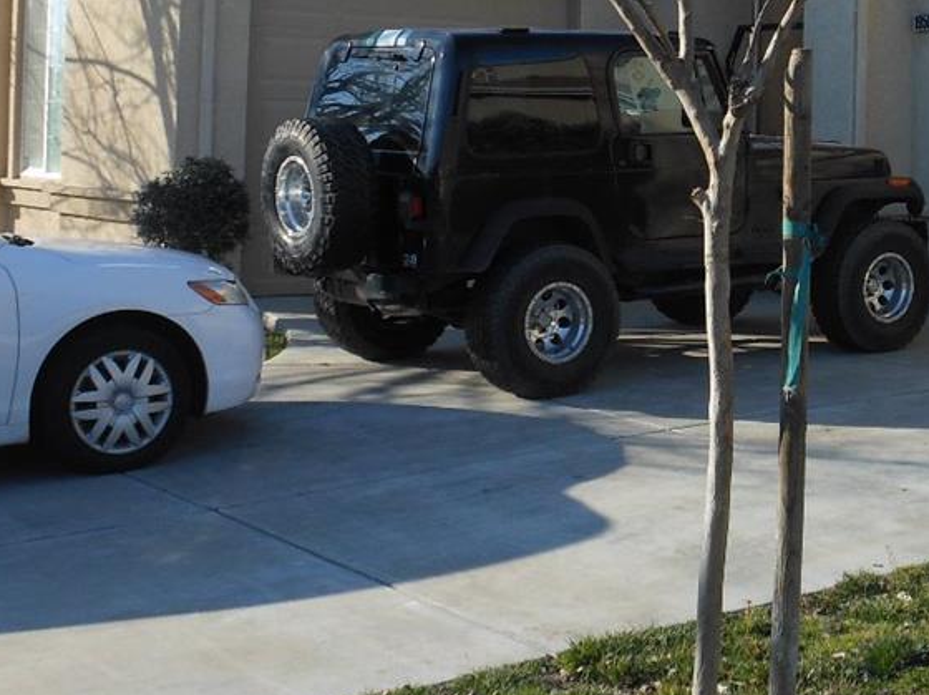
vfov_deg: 21.2
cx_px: 748
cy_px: 2
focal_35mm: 67
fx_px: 1797
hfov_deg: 28.4
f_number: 3.2
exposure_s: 1/640
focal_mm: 4.5
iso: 80
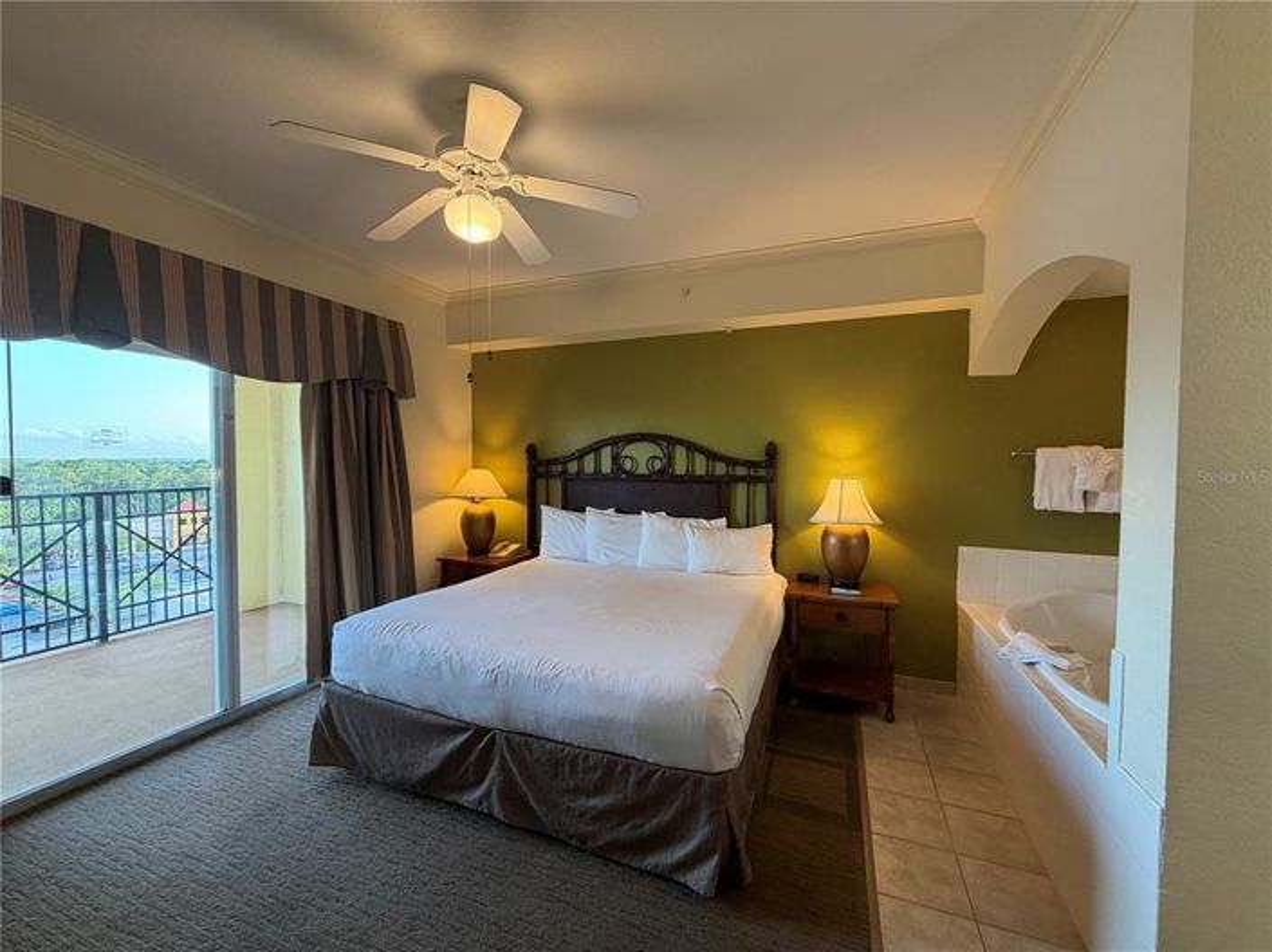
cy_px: 476
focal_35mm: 14
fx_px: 514
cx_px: 636
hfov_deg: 102.1
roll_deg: -0.2
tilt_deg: -1.5
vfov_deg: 85.6
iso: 200
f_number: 2.2
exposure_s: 1/60
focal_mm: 2.22
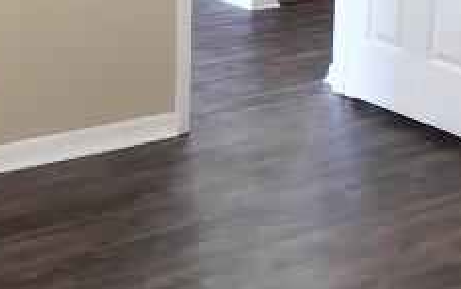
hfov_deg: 14.1
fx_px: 1860
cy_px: 96
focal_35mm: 148
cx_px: 199
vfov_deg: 8.9
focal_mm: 3.3
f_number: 2.4
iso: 64
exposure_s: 1/30
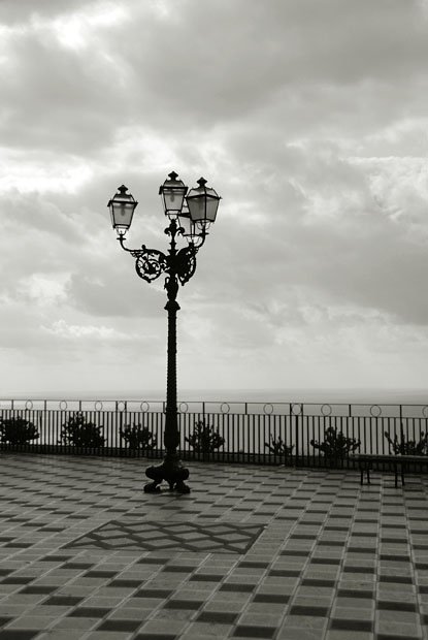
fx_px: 907
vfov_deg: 38.8
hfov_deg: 26.6
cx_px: 214
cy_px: 320
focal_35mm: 51
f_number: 4.2
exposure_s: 1/1600
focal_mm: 34
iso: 100
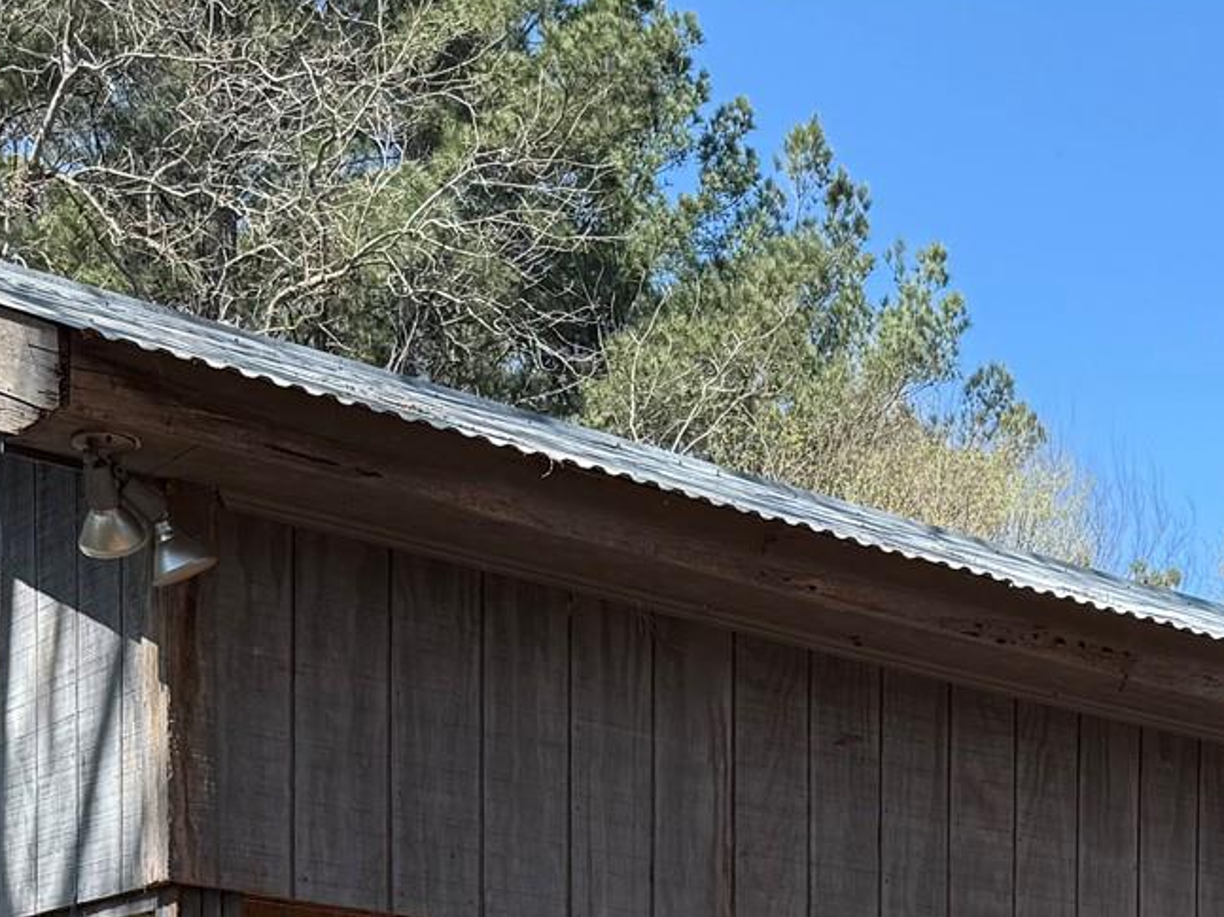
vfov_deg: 17.2
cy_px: 1433
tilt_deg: -1.4
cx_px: 1006
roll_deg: -1.9
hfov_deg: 25.2
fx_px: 2687
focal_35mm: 76
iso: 80
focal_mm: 6.76
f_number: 1.78
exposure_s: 1/1122
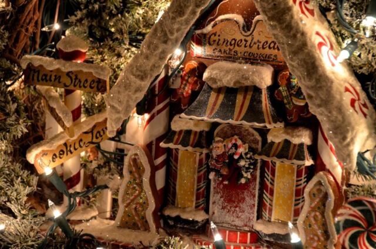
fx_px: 1641
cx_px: 188
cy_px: 124
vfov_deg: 8.7
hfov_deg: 13.1
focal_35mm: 158
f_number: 5.3
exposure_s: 1/30
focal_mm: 105
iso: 900
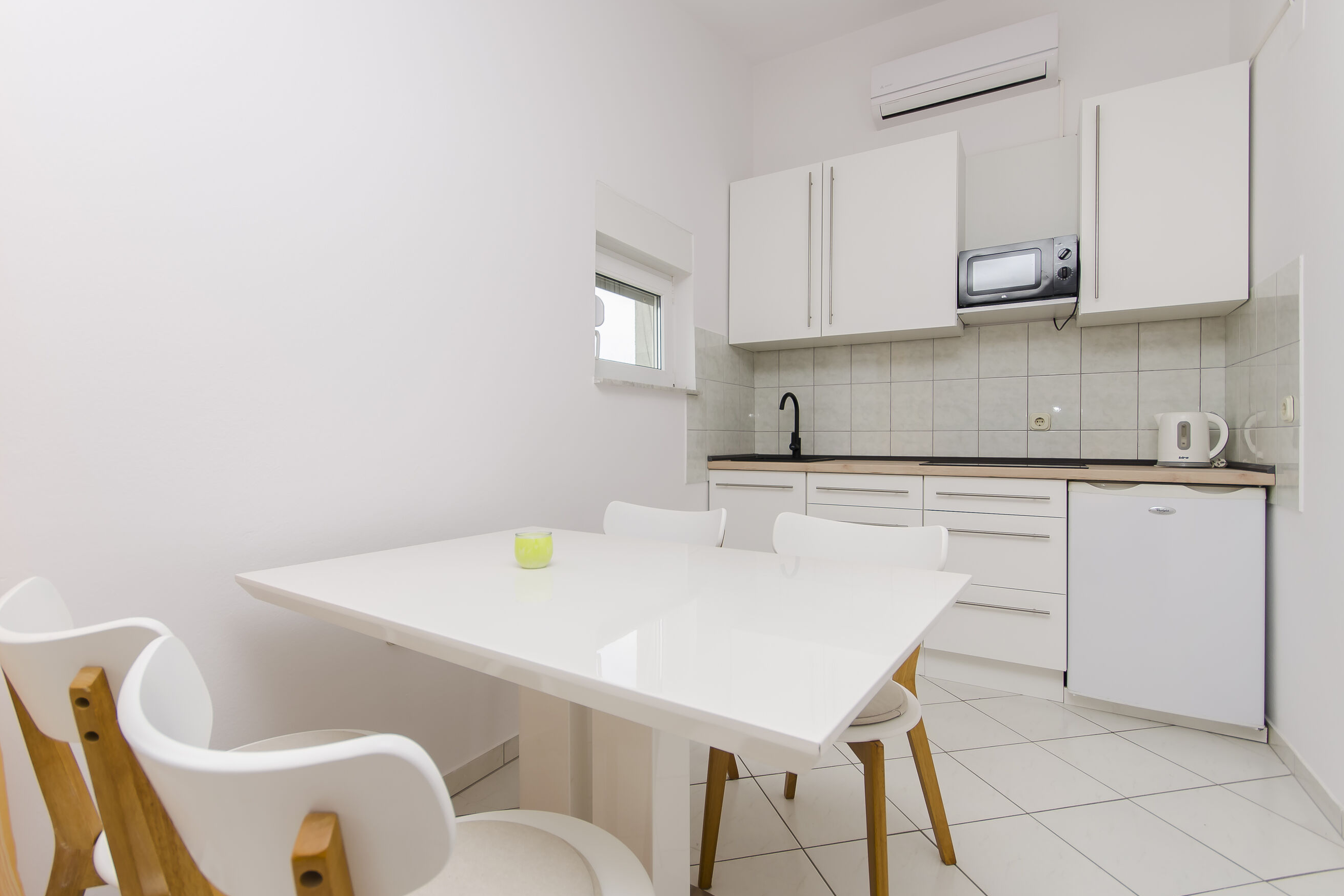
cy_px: 441
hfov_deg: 96.7
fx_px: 597
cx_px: 648
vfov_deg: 73.7
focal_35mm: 16
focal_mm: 10
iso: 100
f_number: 6.3
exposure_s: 1/100
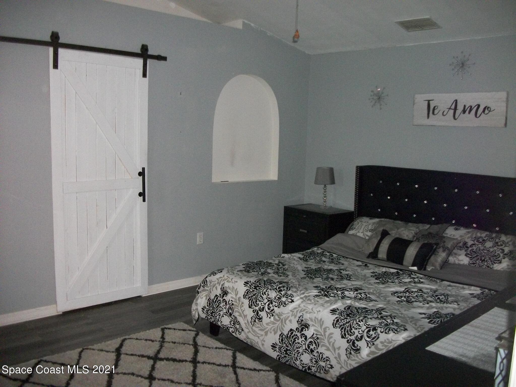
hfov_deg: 56.8
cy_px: 194
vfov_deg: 44.2
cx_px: 258
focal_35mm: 32
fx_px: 477
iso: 400
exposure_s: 1/500
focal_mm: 5.7
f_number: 2.9
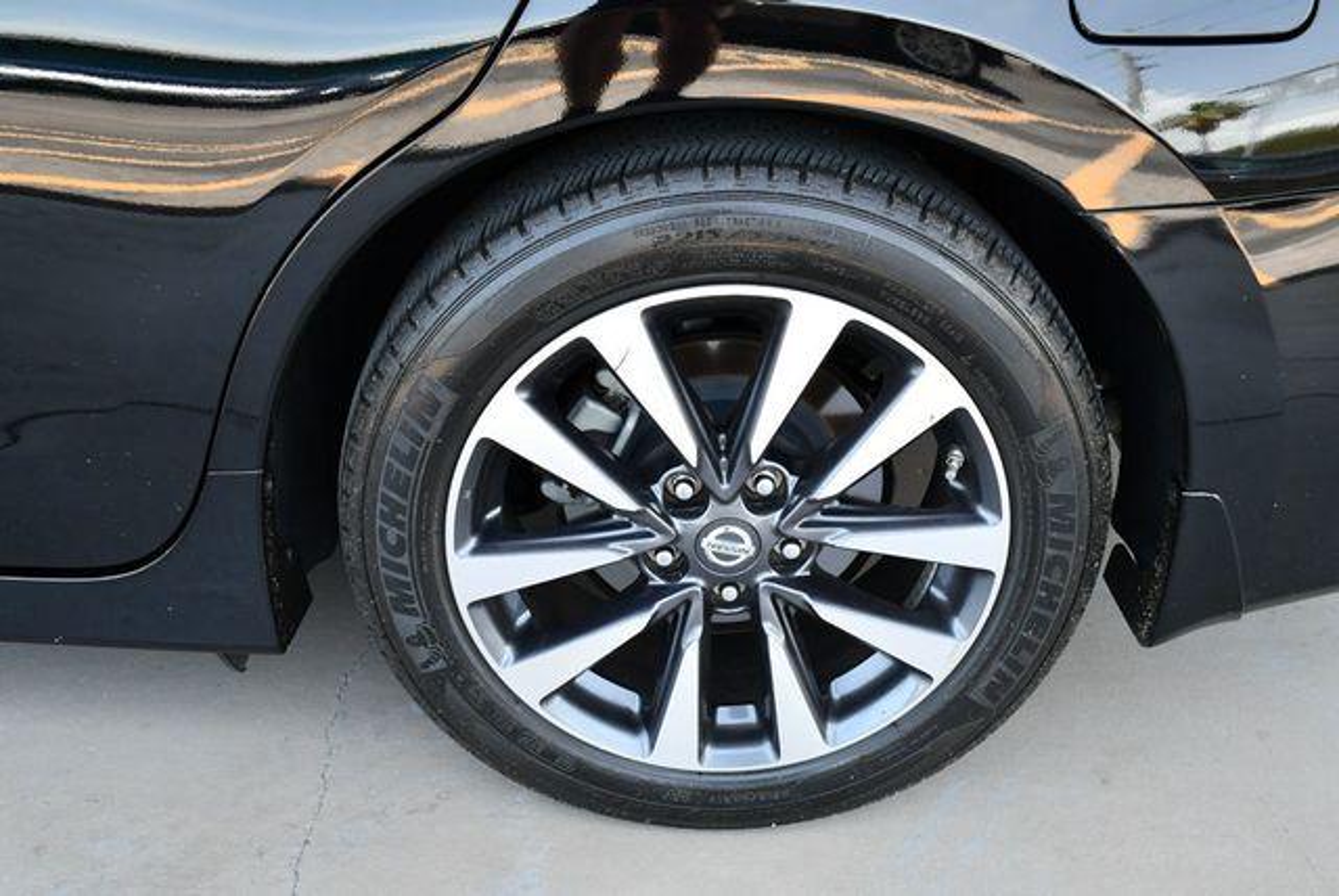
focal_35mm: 36
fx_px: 1340
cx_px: 670
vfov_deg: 36.9
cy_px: 448
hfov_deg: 53.1
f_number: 4.5
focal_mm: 18
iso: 400
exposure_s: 1/250
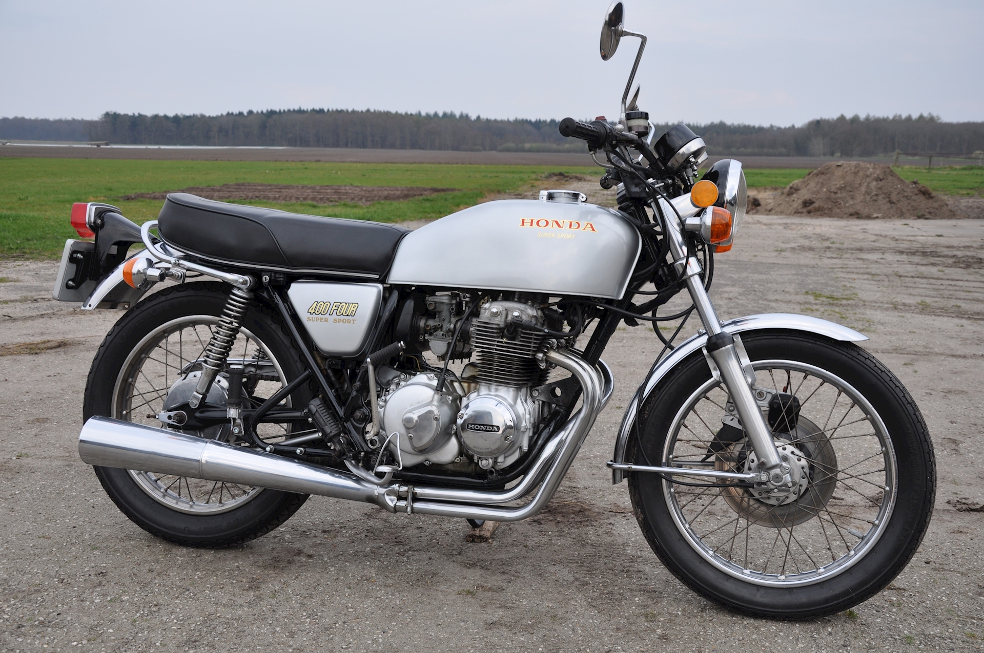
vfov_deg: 34.1
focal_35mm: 39
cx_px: 492
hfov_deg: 49.6
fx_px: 1065
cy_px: 326
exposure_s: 1/200
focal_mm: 26
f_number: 7.1
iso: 200
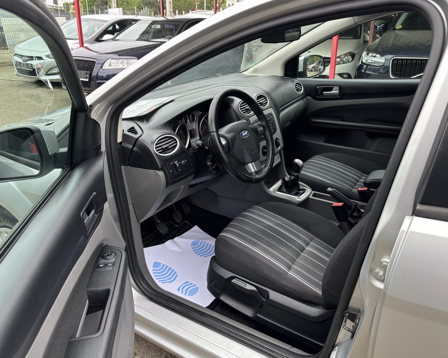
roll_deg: -0.6
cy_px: 177
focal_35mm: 28
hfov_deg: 62.2
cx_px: 229
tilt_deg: -17.3
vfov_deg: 51.5
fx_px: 371
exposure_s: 1/251
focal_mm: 5.96
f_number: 1.6
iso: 40
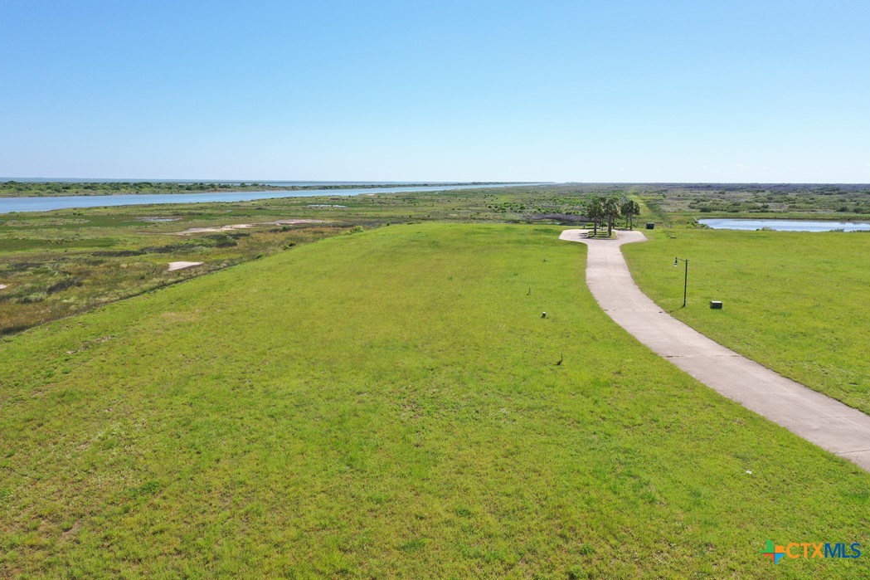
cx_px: 430
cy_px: 280
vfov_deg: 44.9
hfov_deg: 63.7
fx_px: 701
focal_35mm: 29
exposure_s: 1/400
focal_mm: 10.26
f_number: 5.6
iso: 100
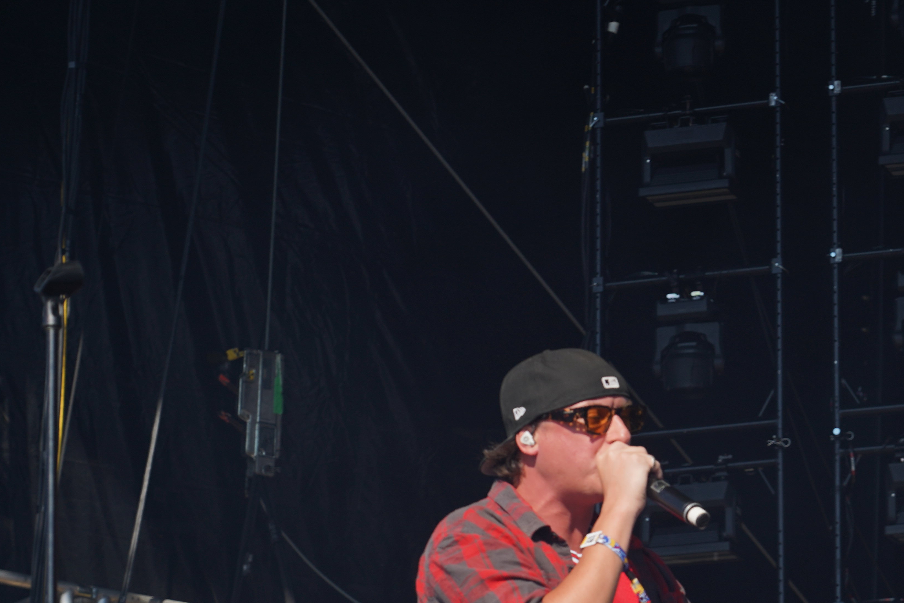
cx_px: 753
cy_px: 540
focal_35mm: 192
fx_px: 4821
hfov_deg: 10.7
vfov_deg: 7.1
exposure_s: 1/400
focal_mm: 105
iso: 100
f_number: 7.1
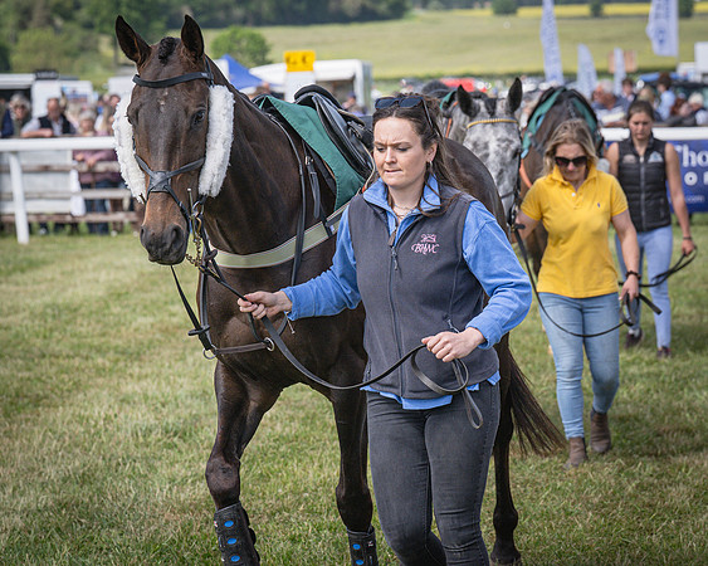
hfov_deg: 12.1
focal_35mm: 159
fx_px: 3328
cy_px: 283
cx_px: 331
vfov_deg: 9.7
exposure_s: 1/1600
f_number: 5
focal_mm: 94
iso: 400
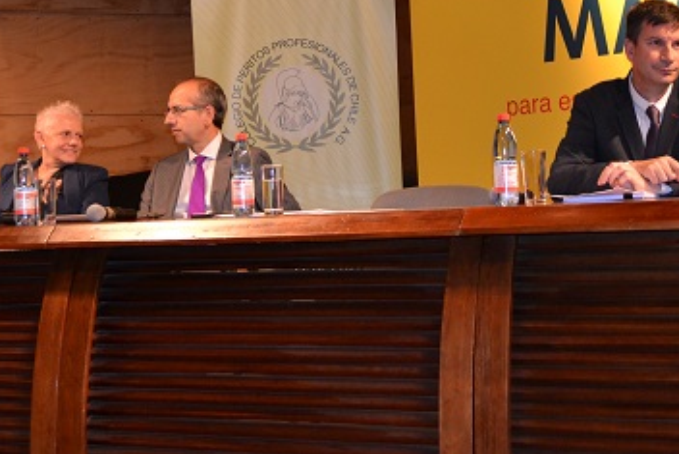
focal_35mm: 72
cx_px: 380
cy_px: 65
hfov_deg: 28.0
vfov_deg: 18.7
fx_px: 1358
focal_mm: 26
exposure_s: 1/60
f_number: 4.2
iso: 1400
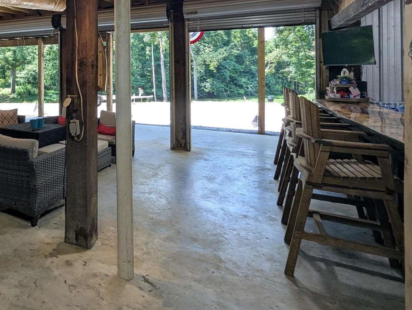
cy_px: 68
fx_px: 298
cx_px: 41
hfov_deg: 59.0
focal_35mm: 25
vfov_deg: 52.0
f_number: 2.2
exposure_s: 1/120
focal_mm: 1.95
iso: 41
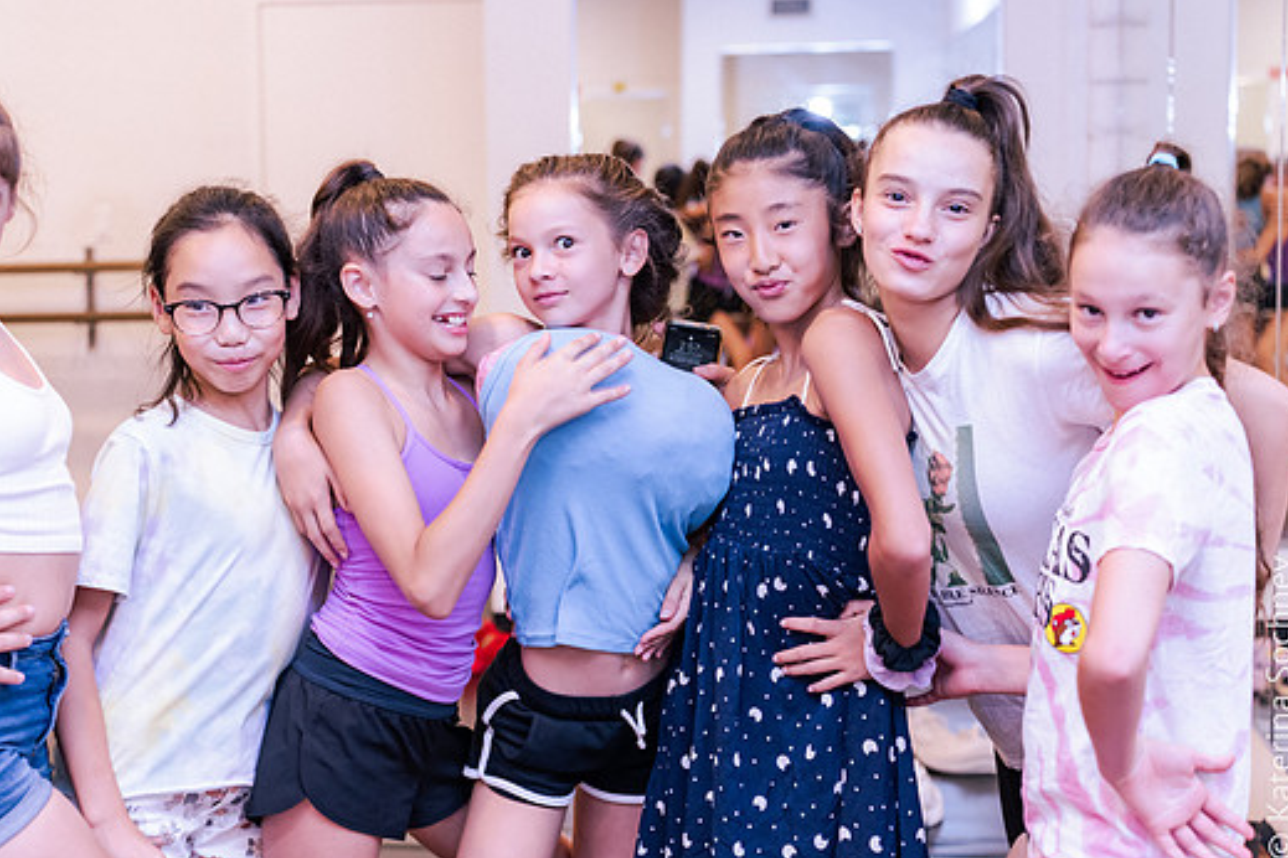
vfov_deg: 23.8
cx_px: 596
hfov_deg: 35.0
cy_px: 396
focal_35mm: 57
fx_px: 2039
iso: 1250
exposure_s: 1/125
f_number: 2.8
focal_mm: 51
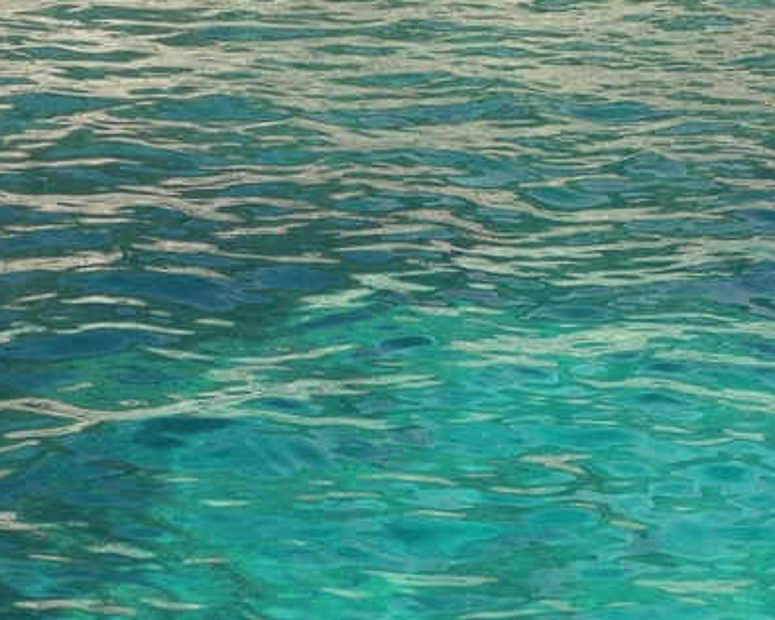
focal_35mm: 104
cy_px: 496
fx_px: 2385
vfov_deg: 14.7
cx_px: 372
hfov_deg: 18.5
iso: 64
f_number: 2.4
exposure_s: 1/836
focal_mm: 4.28
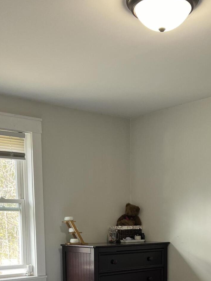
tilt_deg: -7.8
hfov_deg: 26.6
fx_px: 447
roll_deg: +0.7
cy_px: 276
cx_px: 116
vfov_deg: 32.4
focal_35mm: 55
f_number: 1.5
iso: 64
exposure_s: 1/60
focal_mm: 5.7
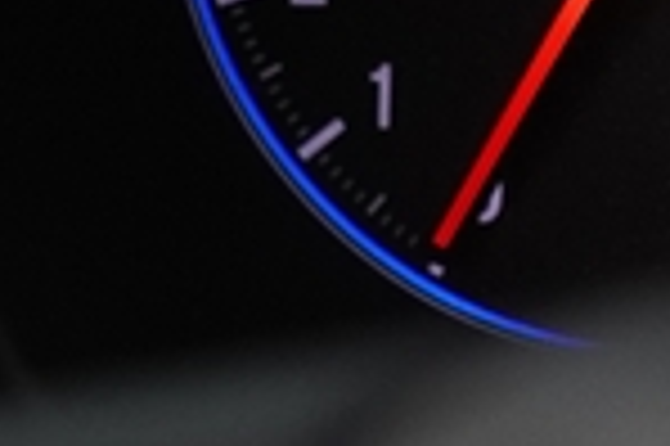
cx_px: 1983
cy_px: -547
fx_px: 6897
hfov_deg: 5.3
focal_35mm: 371
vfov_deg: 3.7
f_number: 2.8
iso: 800
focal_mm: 36
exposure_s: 1/60
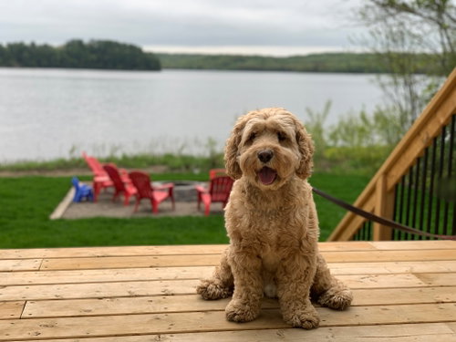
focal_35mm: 52
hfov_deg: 36.8
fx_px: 685
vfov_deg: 28.0
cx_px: 228
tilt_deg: -7.9
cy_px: 171
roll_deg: -0.9
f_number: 2.4
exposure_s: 1/631
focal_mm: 6
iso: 16
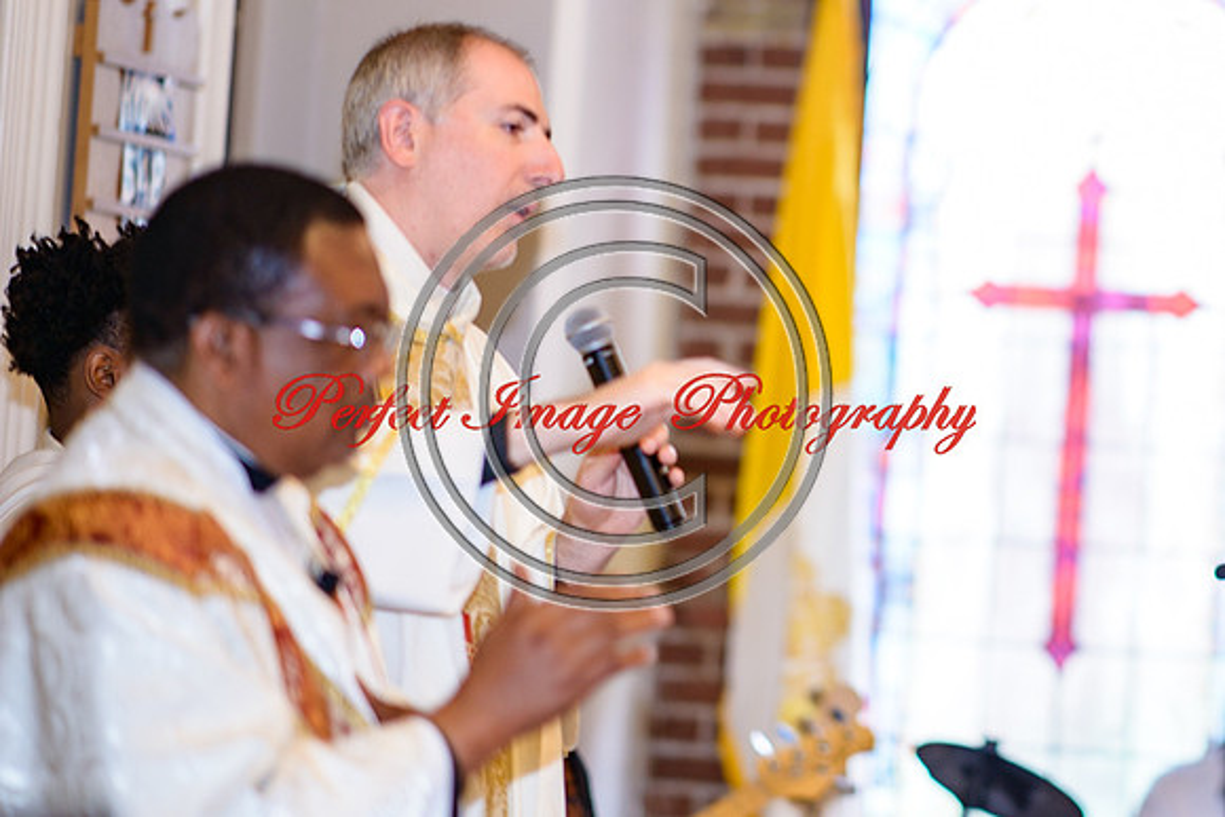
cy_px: 298
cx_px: 1131
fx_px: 6601
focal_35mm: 194
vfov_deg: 7.1
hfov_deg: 10.5
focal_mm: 105
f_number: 1.4
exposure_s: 1/100
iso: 110
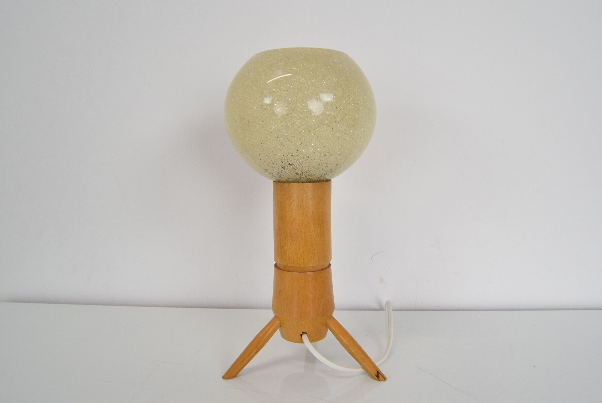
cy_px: 202
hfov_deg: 67.3
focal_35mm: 27
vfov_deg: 48.0
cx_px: 301
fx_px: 452
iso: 1600
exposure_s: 1/250
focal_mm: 18
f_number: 8
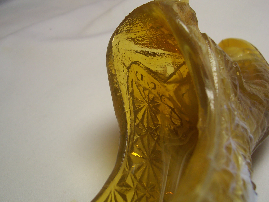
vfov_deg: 38.7
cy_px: 101
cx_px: 134
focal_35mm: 37
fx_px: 288
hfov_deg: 50.1
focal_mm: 5.6
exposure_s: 1/90
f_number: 2.8
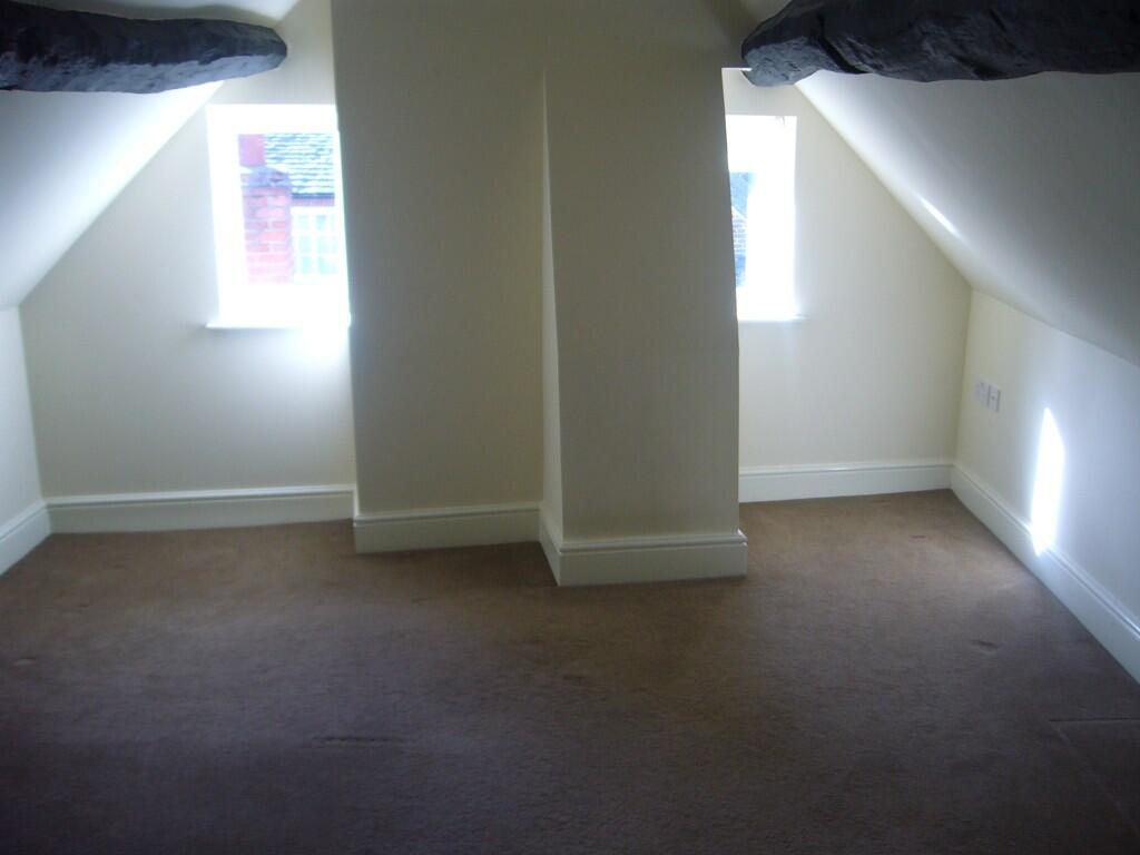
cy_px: 428
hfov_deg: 52.6
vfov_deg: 40.7
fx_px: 1153
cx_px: 570
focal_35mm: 35
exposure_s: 1/60
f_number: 2.8
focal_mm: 5.8
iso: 100
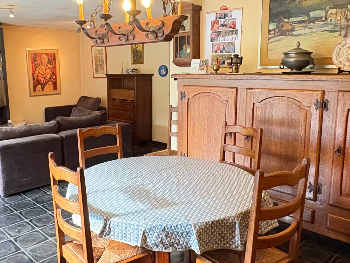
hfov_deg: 54.9
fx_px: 334
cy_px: 122
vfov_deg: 42.9
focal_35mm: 33
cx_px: 137
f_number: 2.2
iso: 800
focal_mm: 2.22
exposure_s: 1/50
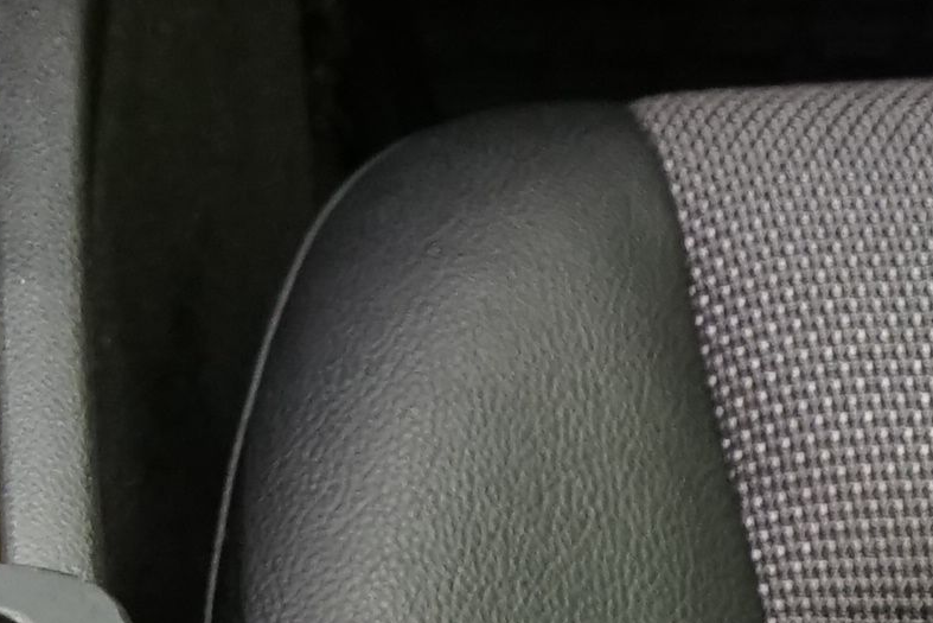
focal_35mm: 221
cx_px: -652
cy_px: -882
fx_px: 5728
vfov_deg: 6.0
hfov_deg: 9.0
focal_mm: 29
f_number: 4.5
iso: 1600
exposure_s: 1/20
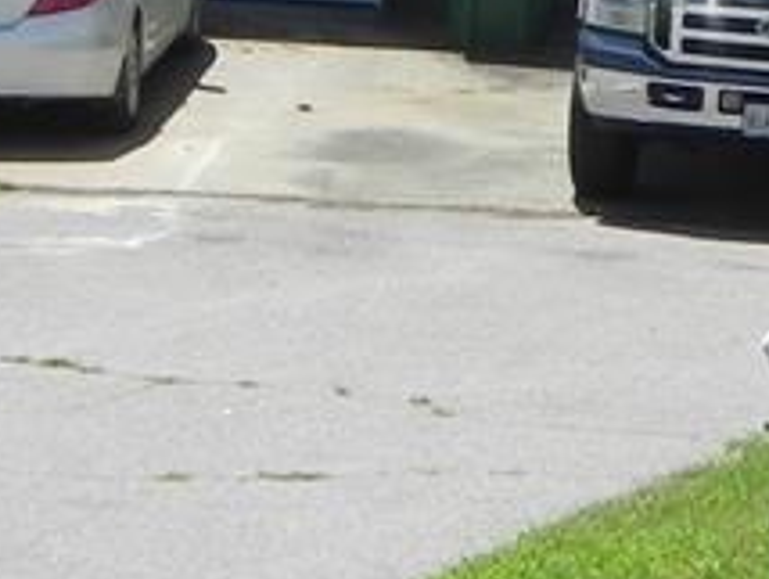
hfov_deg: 9.2
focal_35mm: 196
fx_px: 4359
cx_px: 1782
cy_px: 298
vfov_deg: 7.6
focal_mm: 7.3
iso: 160
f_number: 6.3
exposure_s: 1/394
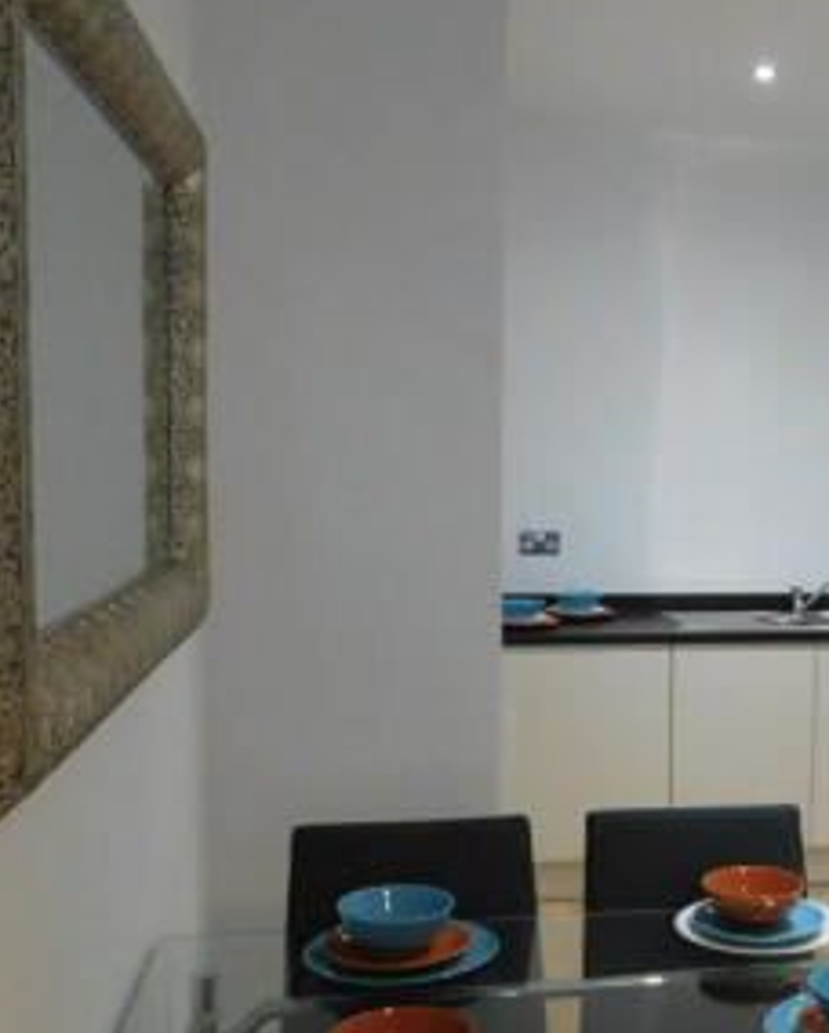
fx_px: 1408
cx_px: 849
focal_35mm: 46
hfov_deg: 30.3
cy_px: 580
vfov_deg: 40.2
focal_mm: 4
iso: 400
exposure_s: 1/20
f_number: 3
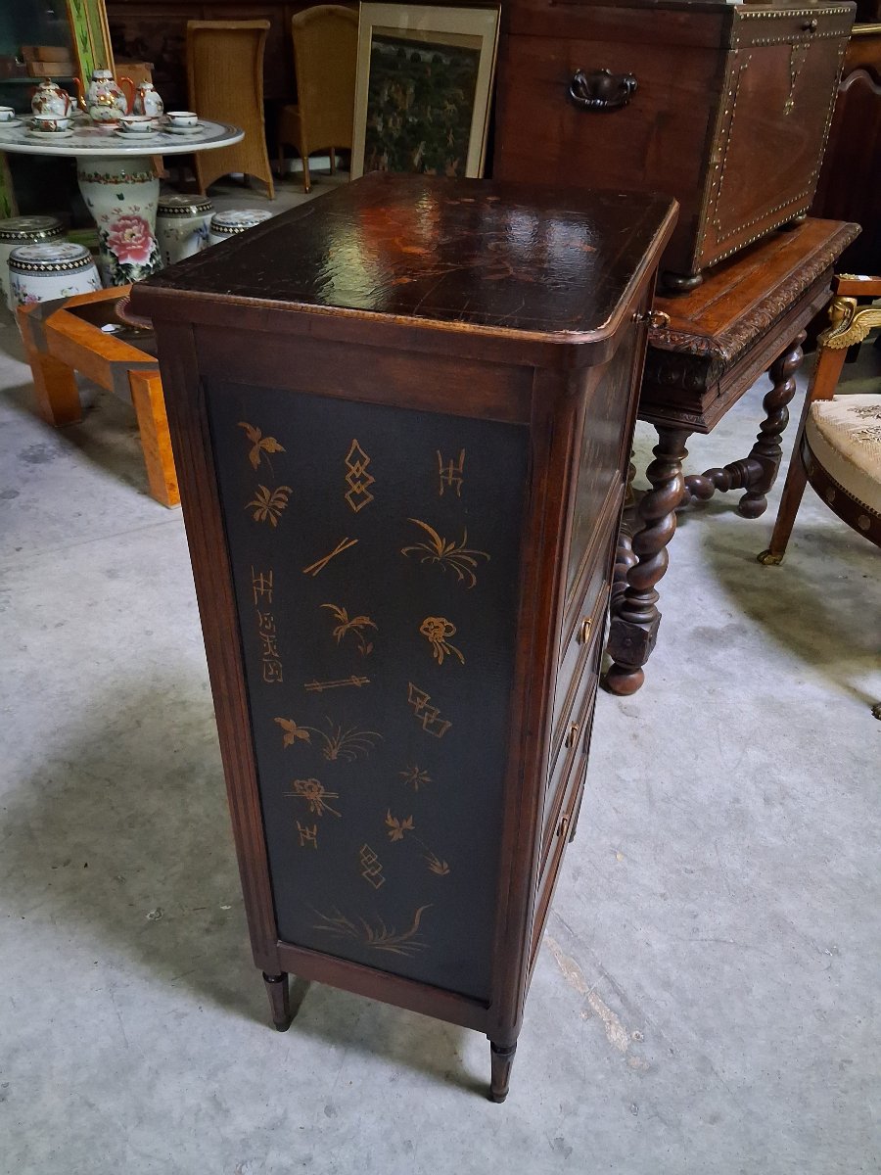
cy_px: 588
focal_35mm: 27
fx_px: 916
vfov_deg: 65.3
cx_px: 440
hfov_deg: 51.4
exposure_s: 1/20
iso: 1000
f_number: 1.8
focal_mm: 4
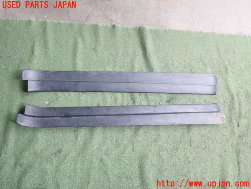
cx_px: 126
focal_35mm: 30
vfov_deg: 46.8
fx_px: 218
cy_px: 94
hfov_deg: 60.0
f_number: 2.3
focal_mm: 5.4
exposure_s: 1/40
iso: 200
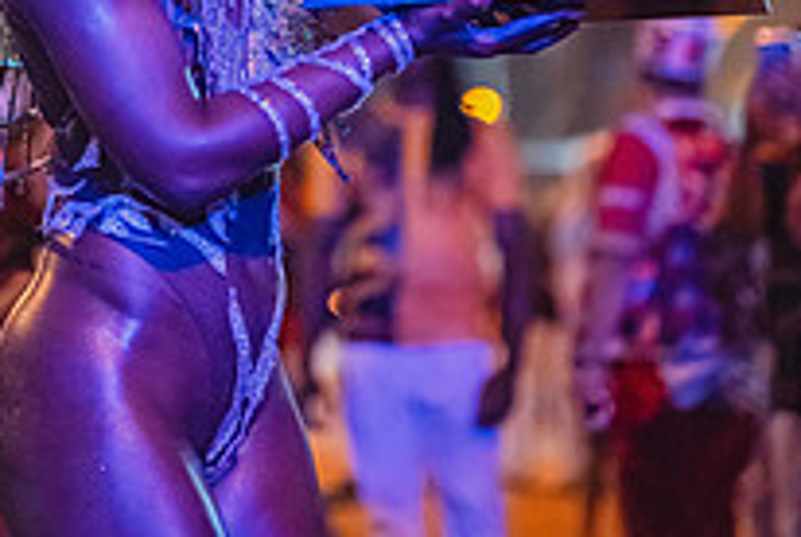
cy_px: -163
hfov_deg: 18.6
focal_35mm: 109
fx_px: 2429
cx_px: 229
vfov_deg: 12.2
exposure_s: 1/250
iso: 6400
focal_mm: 50
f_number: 1.2
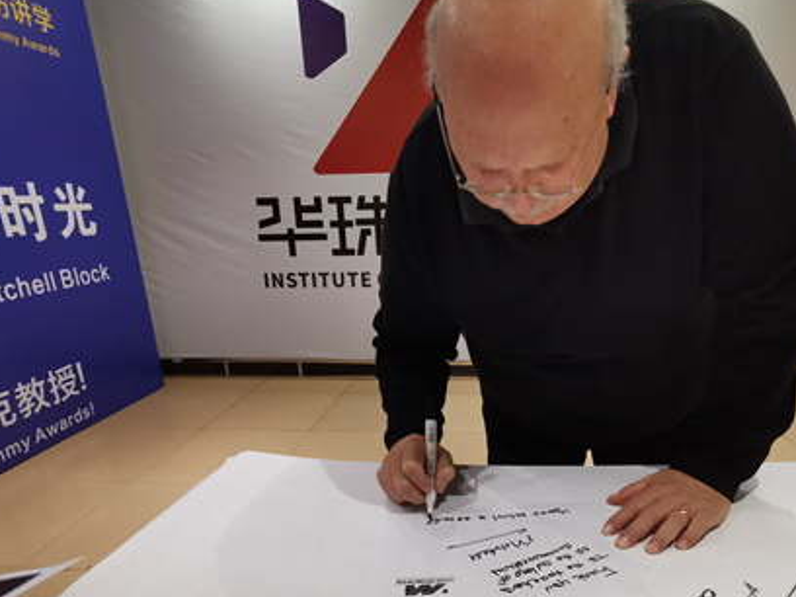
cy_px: 398
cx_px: 460
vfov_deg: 53.8
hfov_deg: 69.0
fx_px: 575
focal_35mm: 25
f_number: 2.2
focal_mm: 2.23
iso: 200
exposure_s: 1/33.3
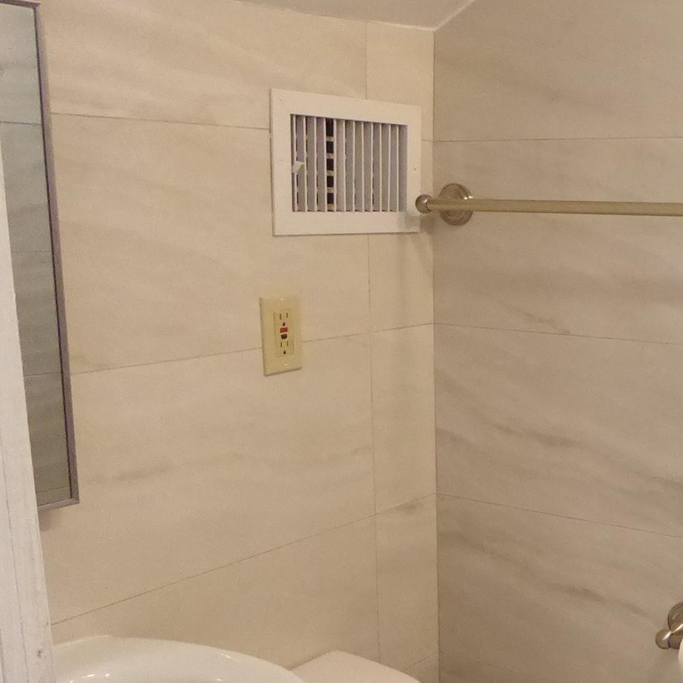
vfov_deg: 34.5
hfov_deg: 32.2
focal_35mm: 49
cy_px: 427
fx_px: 1094
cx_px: 670
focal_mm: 4.3
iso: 1250
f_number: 3.3
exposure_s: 1/250
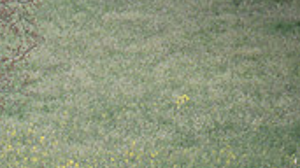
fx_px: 20458
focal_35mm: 2573
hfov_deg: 0.8
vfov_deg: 0.5
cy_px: 220
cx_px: -207
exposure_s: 1/800
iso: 400
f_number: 5
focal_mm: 280
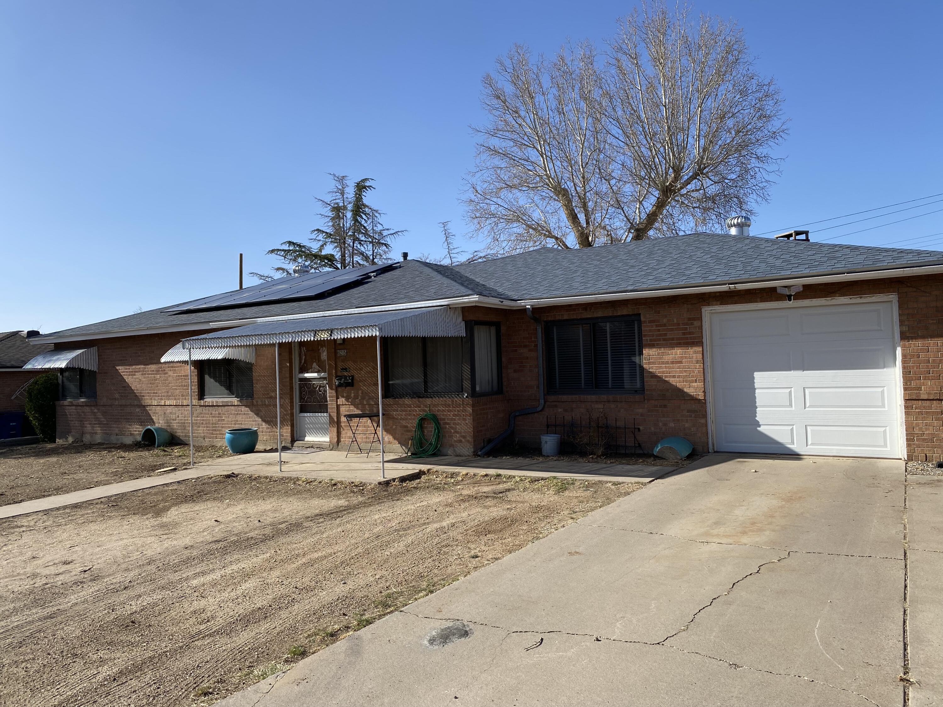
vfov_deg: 53.1
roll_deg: +1.3
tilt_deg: -0.2
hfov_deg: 67.3
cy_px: 354
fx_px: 708
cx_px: 472
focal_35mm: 26
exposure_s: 1/2688
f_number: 1.8
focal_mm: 4.25
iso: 32
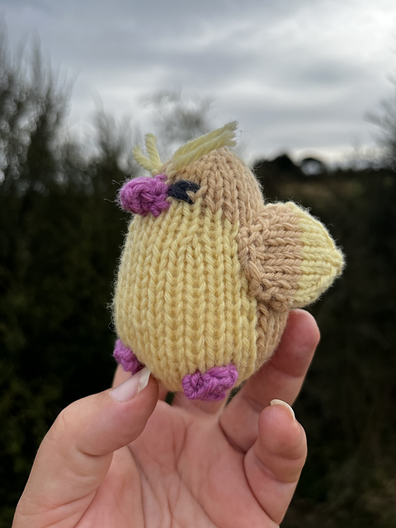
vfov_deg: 67.3
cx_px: 198
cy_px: 264
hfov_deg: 53.1
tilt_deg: -10.0
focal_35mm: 26
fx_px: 397
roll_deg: +1.1
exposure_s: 1/2899
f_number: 1.6
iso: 50
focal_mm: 5.1
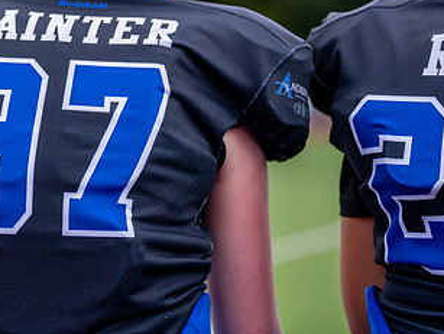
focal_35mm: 220
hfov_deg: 9.0
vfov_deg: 6.8
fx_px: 2825
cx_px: 94
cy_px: 72
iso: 250
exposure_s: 1/2500
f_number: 2.8
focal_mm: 109
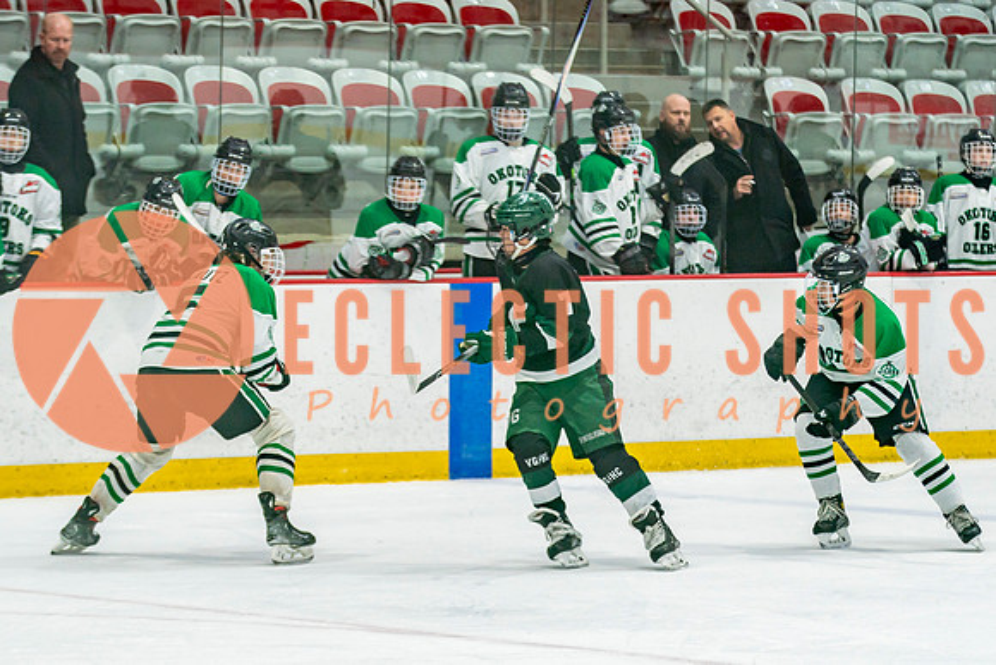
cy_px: 513
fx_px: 6023
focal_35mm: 218
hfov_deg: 9.5
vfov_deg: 6.3
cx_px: 435
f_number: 3.2
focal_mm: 125
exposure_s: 1/640
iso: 500
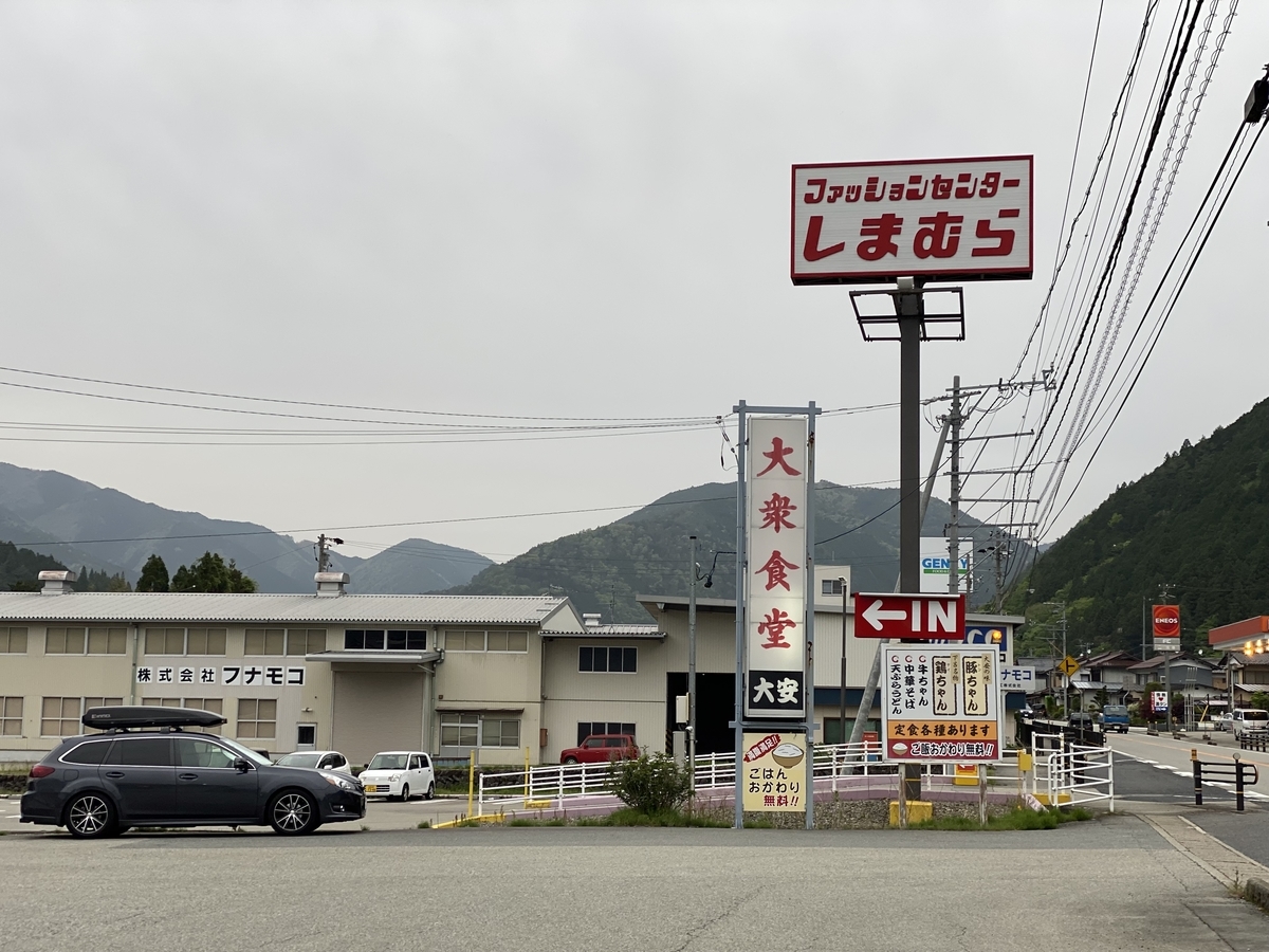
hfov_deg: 36.8
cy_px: 476
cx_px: 634
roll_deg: -0.9
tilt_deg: +6.5
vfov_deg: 28.0
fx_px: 1906
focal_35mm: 52
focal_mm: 6
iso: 20
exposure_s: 1/167
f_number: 2
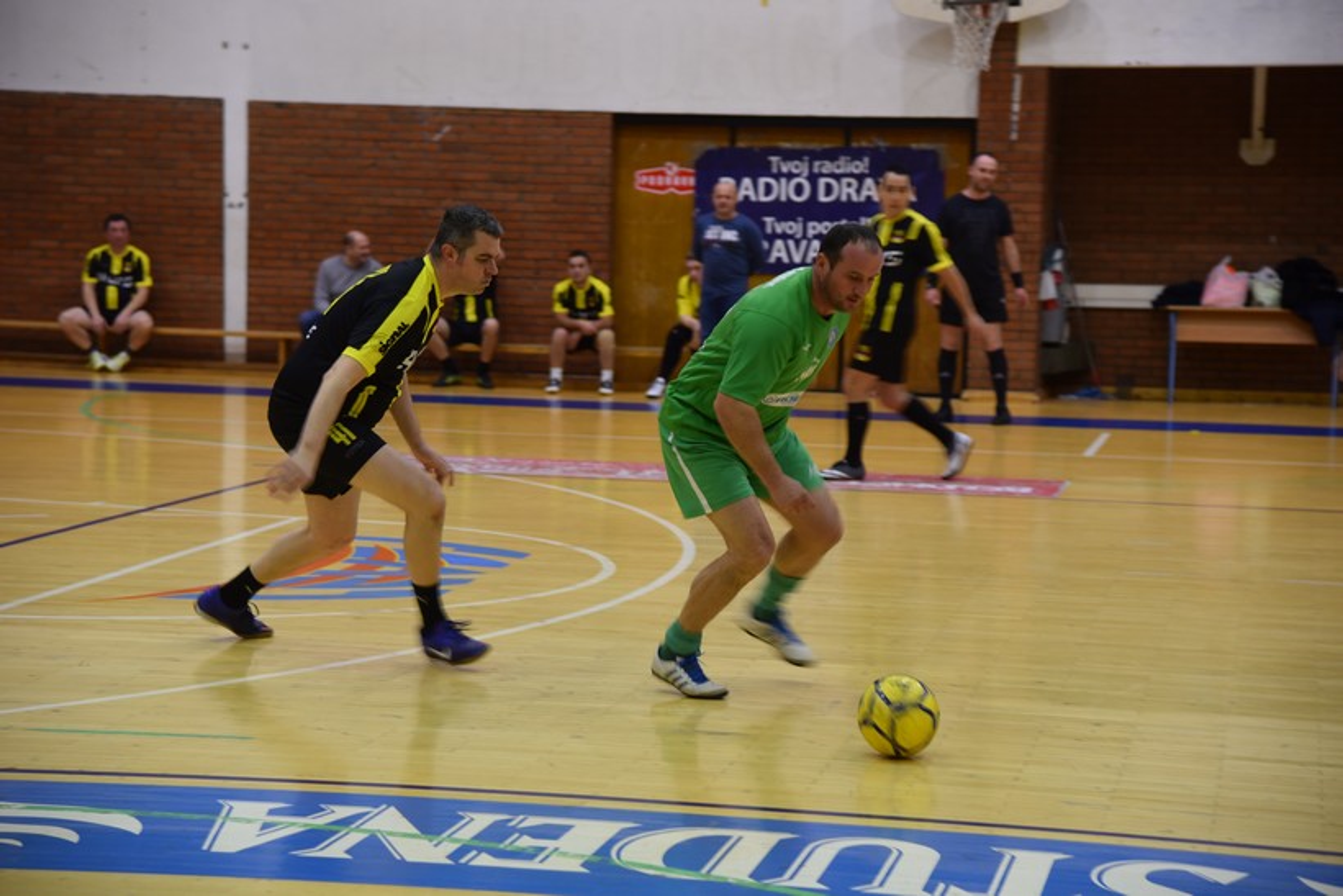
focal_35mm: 85
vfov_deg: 16.1
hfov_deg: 23.9
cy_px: 448
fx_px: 3171
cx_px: 672
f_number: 4.5
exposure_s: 1/80
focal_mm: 85
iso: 800
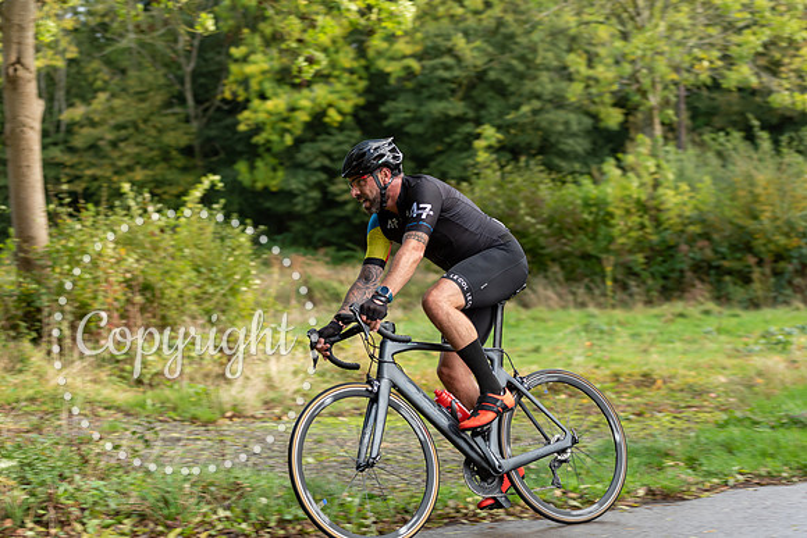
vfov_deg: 19.5
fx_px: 1569
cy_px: 269
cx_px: 404
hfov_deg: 28.8
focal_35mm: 70
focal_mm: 70
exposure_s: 1/400
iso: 200
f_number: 3.2
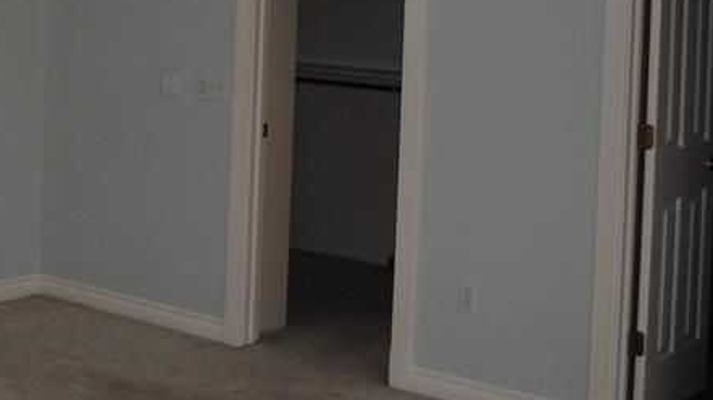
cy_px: -49
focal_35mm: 73
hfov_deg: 27.7
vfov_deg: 16.0
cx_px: 44
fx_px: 1379
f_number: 3.8
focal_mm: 20
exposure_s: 1/60
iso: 200
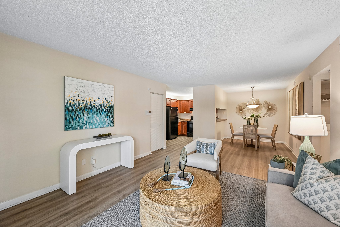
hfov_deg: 104.3
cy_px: 114
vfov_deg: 81.2
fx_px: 132
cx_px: 170
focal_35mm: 14
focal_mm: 14
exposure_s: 1/60
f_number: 8
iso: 2500
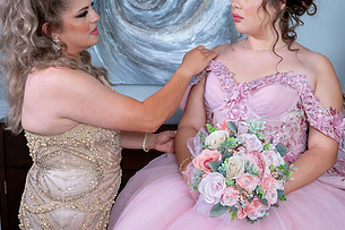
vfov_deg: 21.5
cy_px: 114
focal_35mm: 63
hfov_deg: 31.5
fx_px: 603
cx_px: 245
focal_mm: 33
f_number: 4
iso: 1250
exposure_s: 1/60
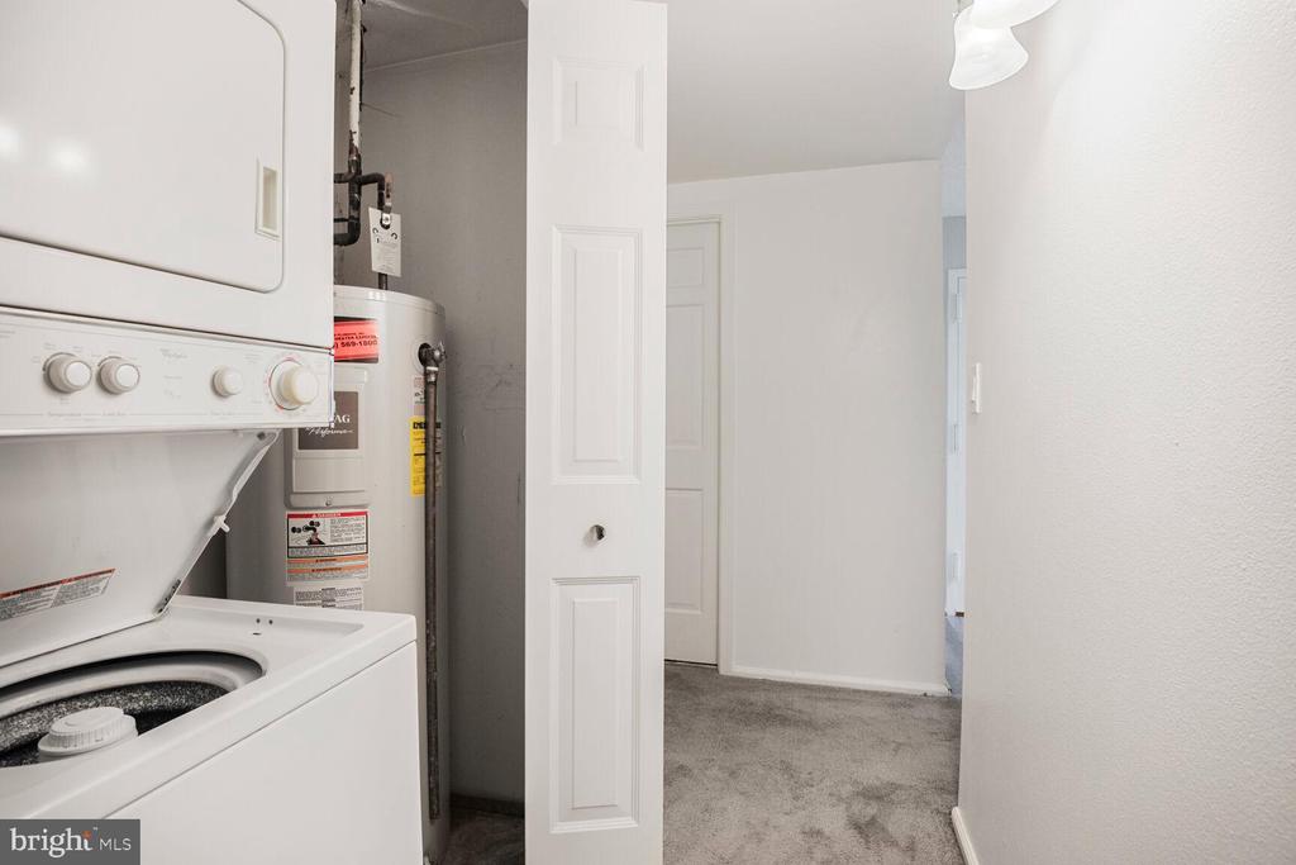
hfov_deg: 96.7
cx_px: 648
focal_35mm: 16
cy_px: 432
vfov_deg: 73.8
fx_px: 576
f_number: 7.1
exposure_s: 1/10
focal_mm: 16
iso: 200
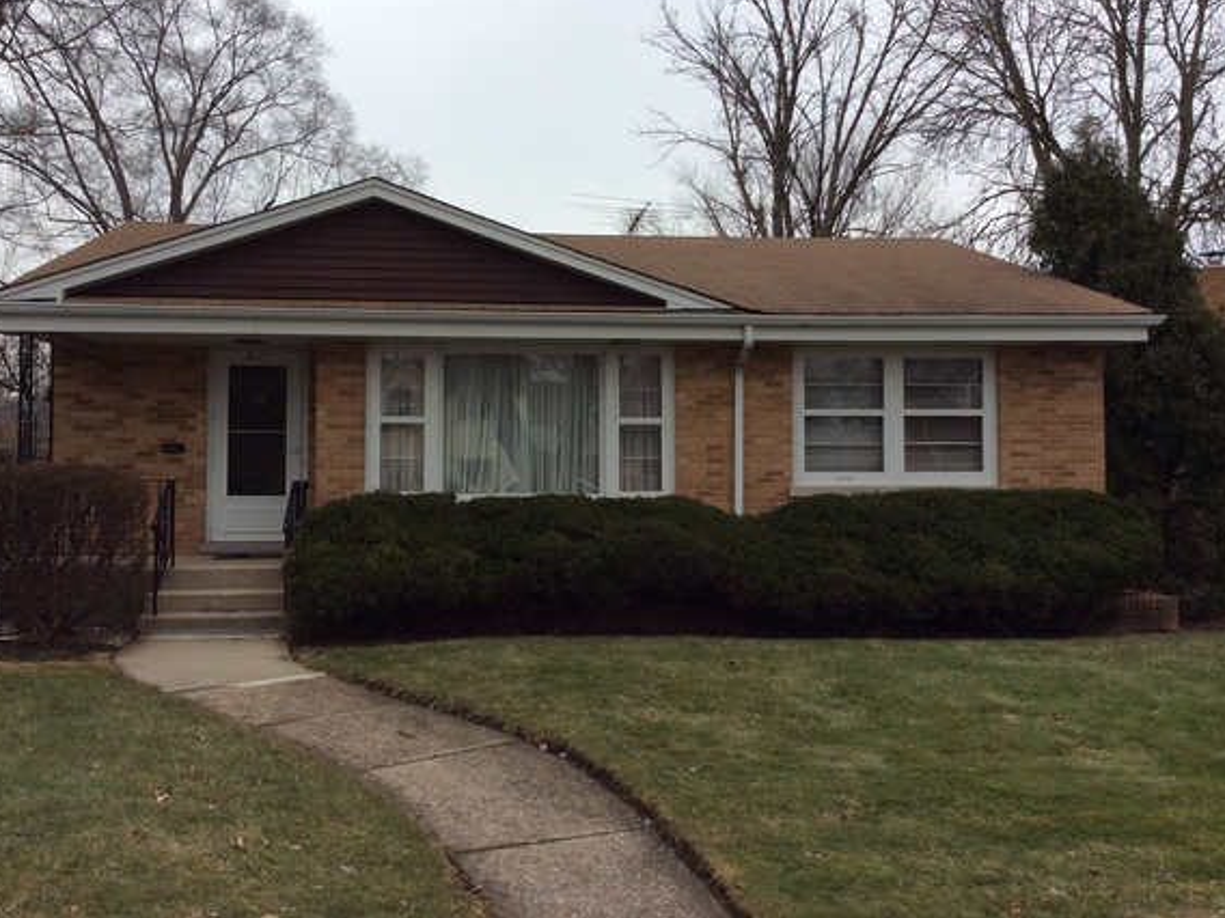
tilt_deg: +0.2
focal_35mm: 36
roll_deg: +0.6
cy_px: 435
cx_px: 572
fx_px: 1274
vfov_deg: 39.6
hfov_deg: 51.3
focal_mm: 3.3
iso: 32
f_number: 2.4
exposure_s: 1/408
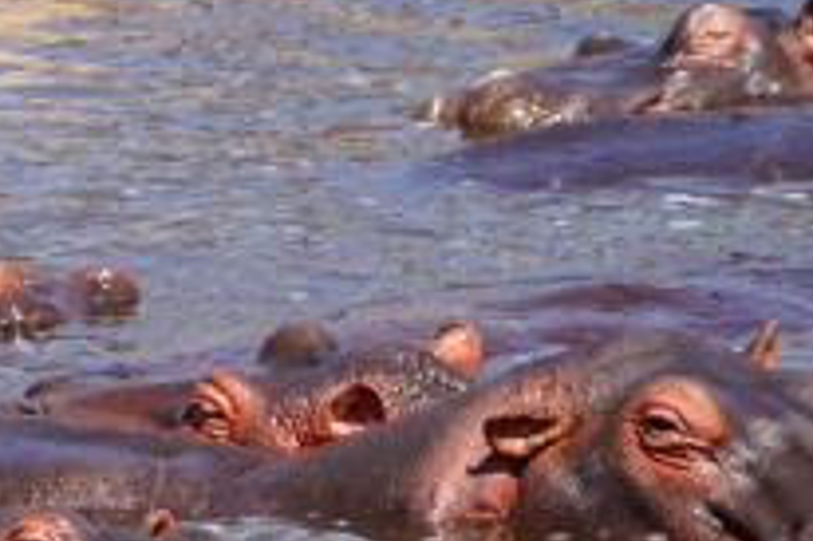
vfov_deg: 1.2
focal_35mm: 1121
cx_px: -545
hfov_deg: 1.8
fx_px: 25295
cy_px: 930
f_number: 6.3
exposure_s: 1/320
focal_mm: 192
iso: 100
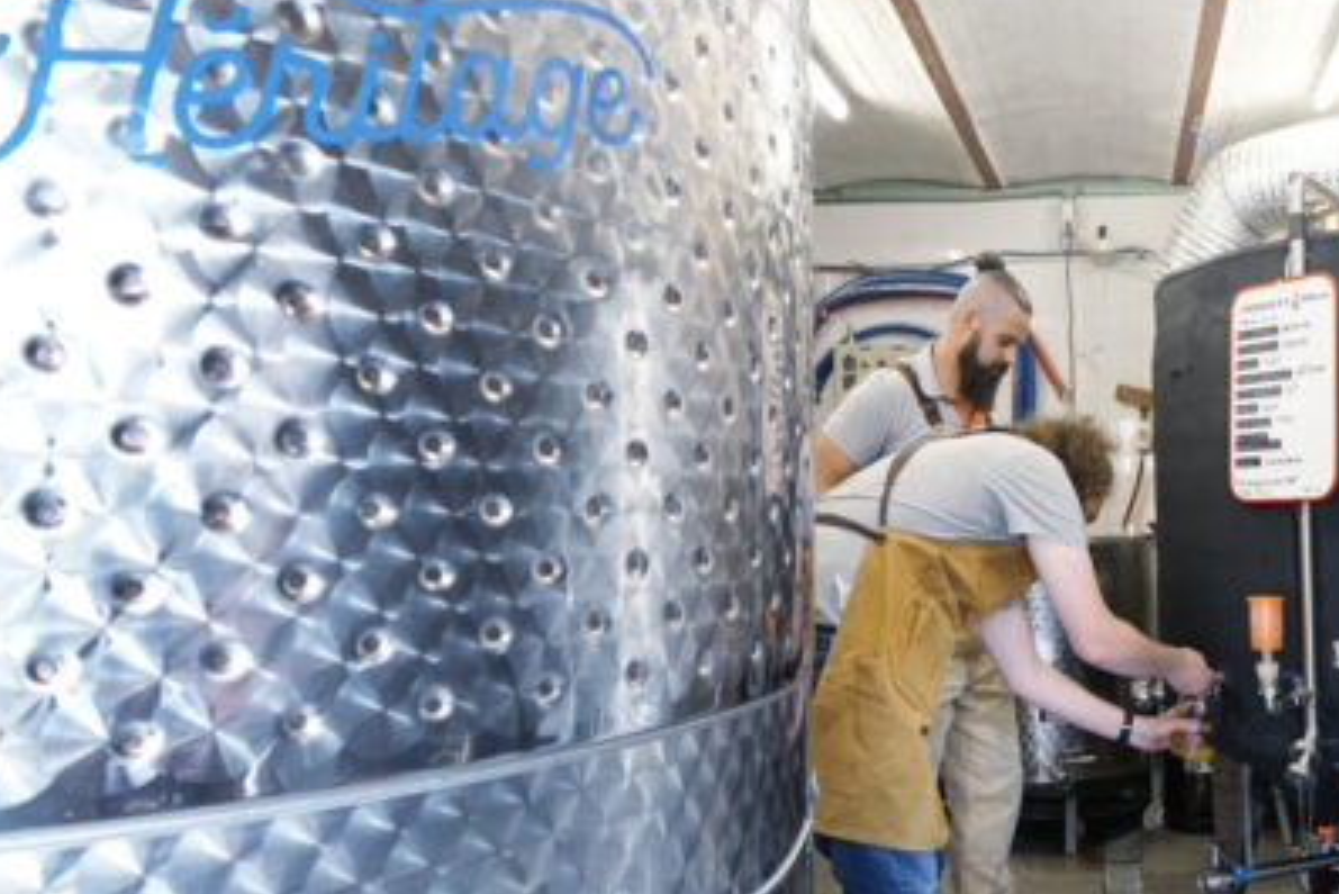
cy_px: 439
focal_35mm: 29
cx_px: 955
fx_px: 1079
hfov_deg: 61.1
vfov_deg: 45.0
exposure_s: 1/60
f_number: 4
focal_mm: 15
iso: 1600
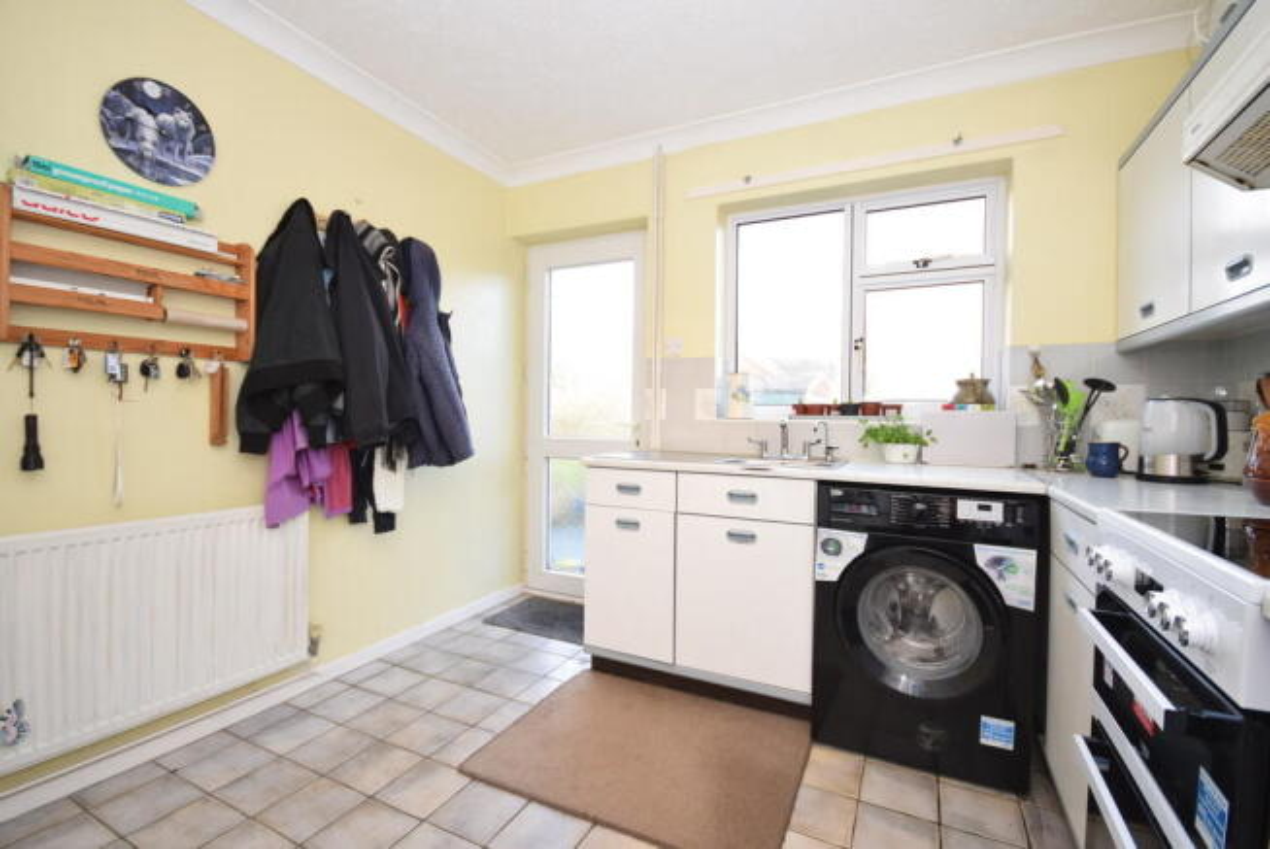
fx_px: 529
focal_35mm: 15
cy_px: 424
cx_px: 635
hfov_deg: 100.4
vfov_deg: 77.4
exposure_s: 1/100
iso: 800
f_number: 5.6
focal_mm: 10
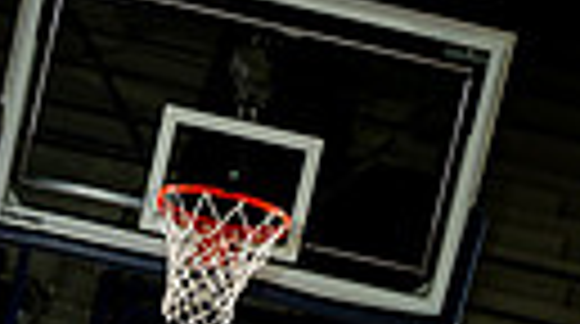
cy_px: 968
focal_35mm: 110
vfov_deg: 8.9
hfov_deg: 19.2
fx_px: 1689
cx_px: 63
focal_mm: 30
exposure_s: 1/250
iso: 640
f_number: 7.1
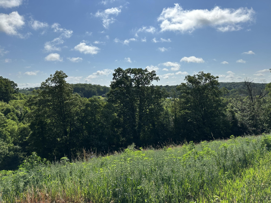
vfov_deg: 56.8
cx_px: 136
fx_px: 188
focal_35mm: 24
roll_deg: +0.3
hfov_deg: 71.6
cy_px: 102
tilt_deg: -4.8
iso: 80
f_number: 1.78
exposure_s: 1/10753
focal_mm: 6.86
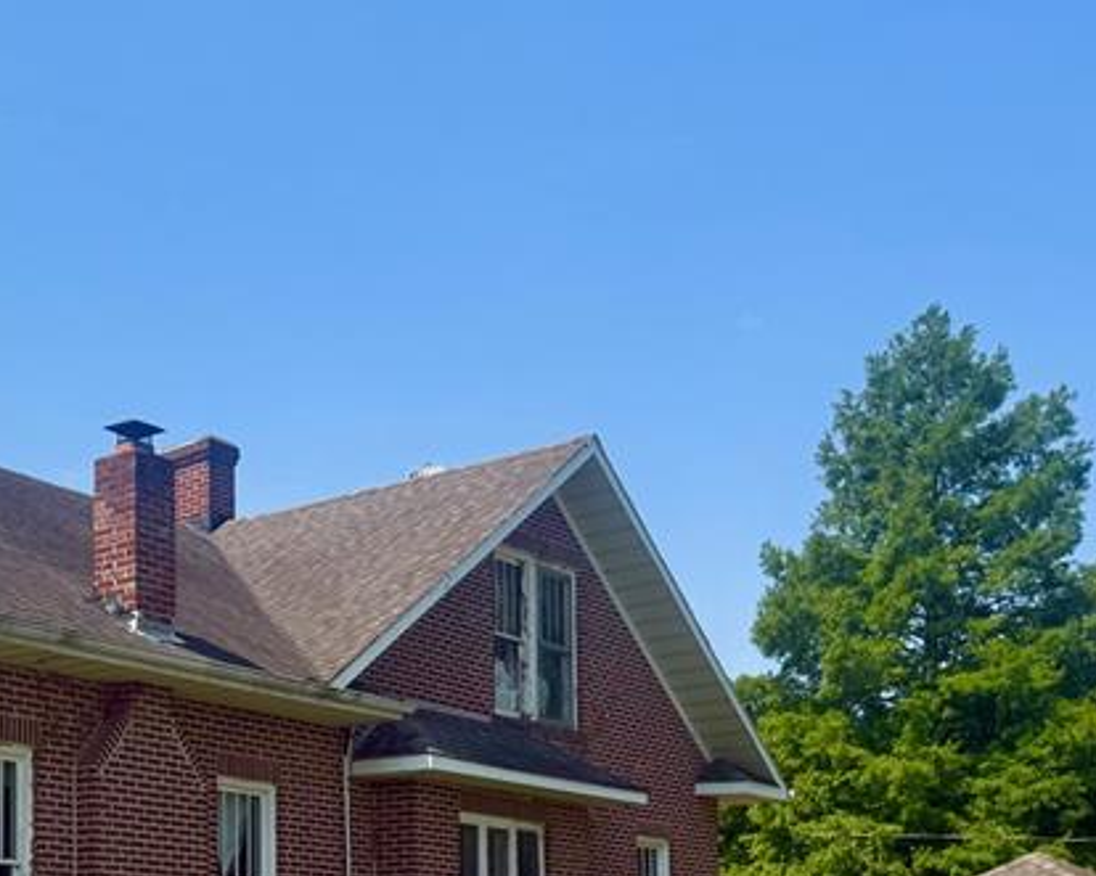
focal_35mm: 58
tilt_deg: +3.3
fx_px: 1881
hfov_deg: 29.7
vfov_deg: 24.8
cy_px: 910
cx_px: -69
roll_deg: +0.1
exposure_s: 1/4673
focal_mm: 6.76
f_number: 1.78
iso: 80
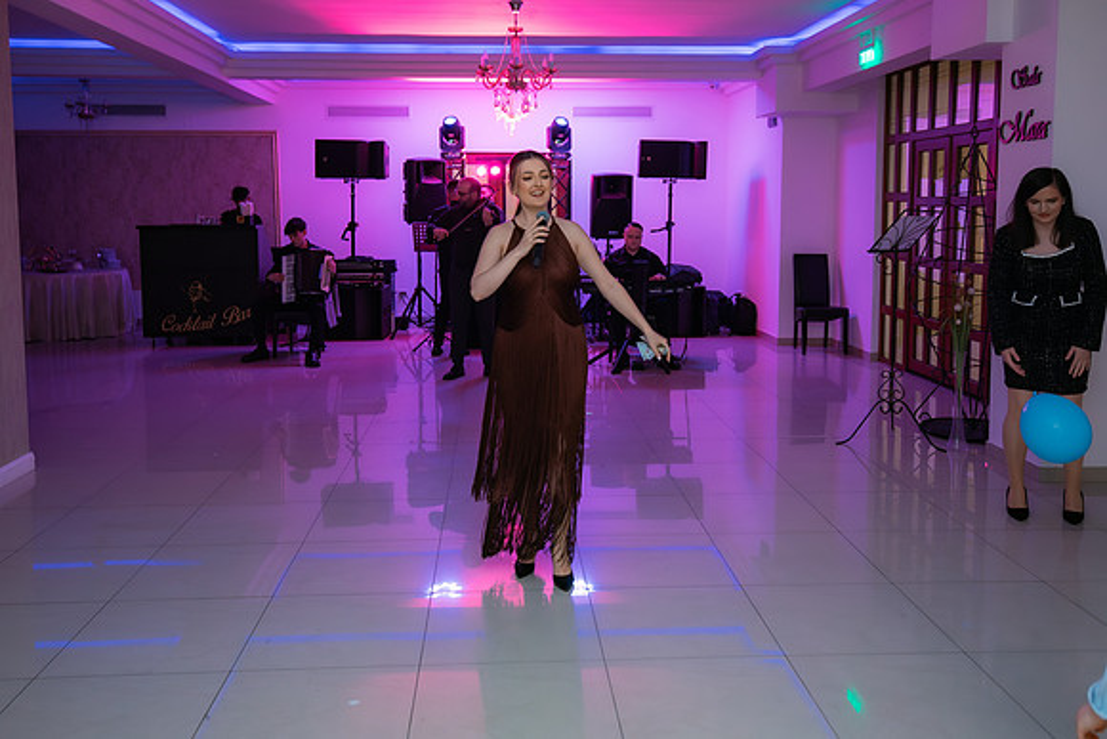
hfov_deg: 58.2
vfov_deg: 40.5
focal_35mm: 32
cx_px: 555
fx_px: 995
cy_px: 294
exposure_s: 1/200
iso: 1600
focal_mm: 26
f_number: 2.8
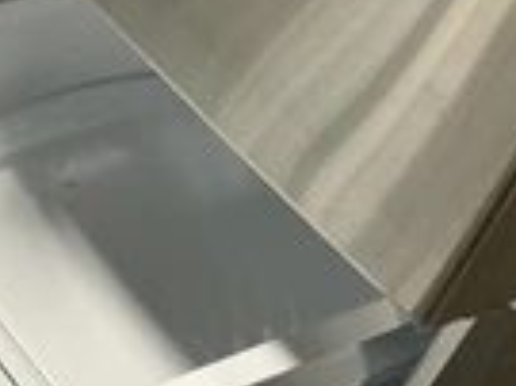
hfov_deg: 20.9
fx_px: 1236
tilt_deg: -53.0
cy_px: 332
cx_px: -195
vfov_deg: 17.5
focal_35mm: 83
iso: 160
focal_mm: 3
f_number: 1.8
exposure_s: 1/60
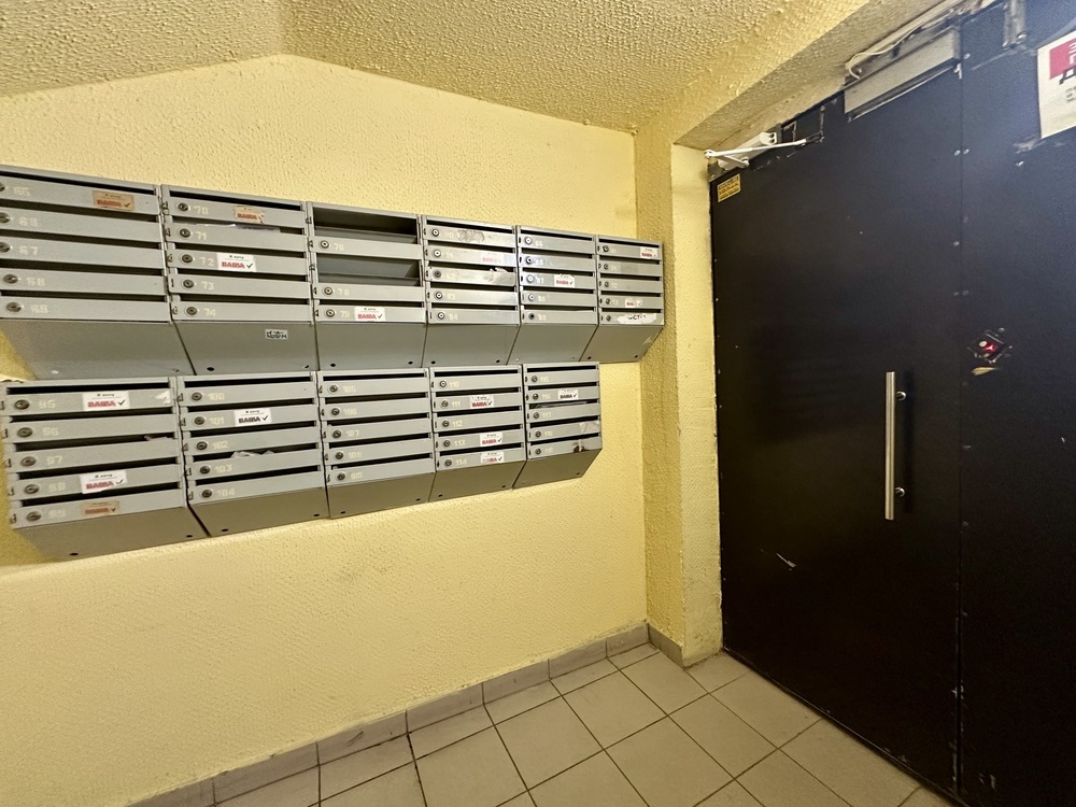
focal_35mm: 14
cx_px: 538
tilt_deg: -3.8
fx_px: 435
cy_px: 404
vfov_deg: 85.7
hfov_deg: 102.1
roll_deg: +3.0
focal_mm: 2.22
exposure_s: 1/50
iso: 400
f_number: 2.2
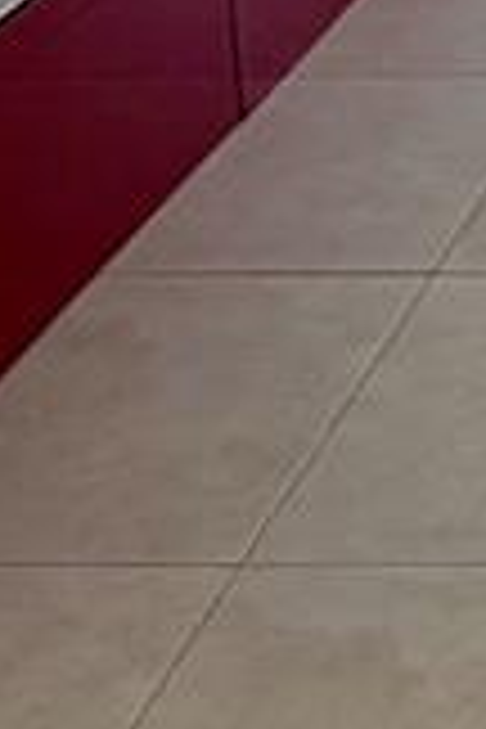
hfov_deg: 10.6
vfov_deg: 15.8
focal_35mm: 108
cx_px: 1220
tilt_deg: -9.1
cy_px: -634
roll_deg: +0.7
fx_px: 2187
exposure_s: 1/120
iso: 100
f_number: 2.2
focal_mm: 2.22
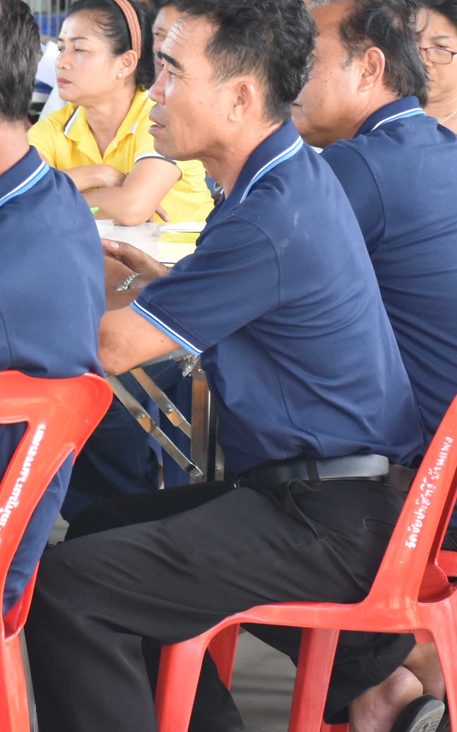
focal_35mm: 178
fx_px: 3553
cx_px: -122
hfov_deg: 7.3
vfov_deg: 11.7
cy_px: 139
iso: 400
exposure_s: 1/125
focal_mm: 45
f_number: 5.6
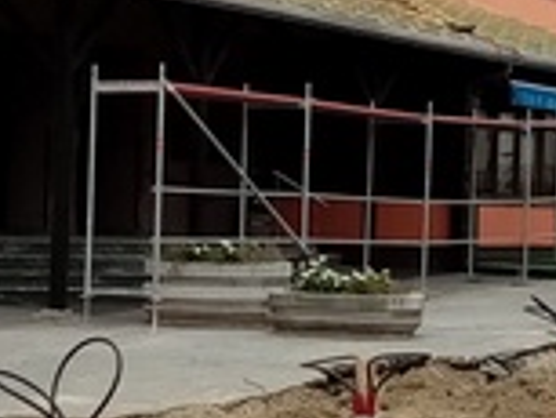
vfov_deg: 10.9
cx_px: 185
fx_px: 2186
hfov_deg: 14.5
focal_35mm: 136
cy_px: 80
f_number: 1.8
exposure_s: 1/100
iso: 141
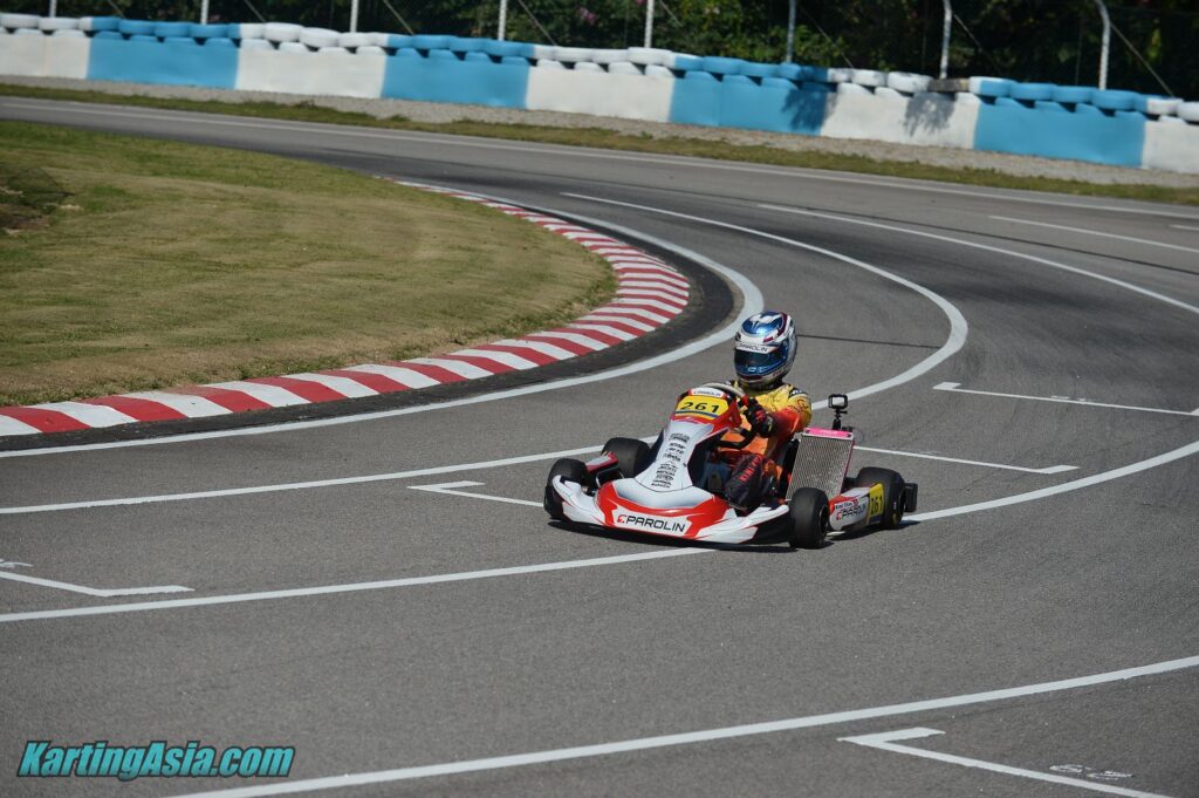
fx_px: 5158
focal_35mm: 155
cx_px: 600
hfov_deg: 13.3
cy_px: 399
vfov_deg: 8.8
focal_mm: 155
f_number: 3.5
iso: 250
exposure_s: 1/8000
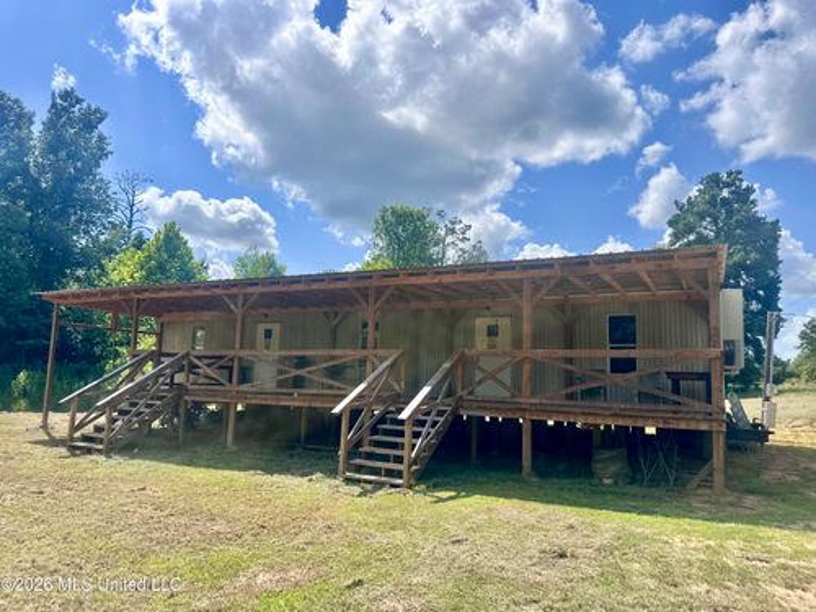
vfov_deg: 56.8
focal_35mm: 24
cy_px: 306
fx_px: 566
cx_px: 408
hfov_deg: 71.6
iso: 80
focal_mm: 6.86
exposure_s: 1/7042
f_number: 1.78
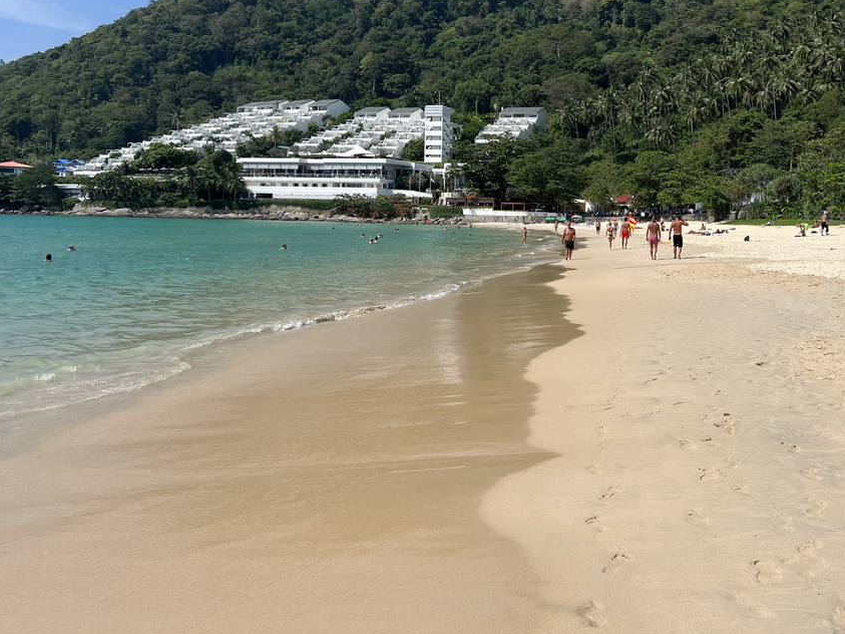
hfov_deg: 49.2
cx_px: 567
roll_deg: -1.4
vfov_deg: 38.2
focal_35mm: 37
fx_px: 903
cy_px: 214
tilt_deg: +0.0
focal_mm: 5.7
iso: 50
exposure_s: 1/6993
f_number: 1.5
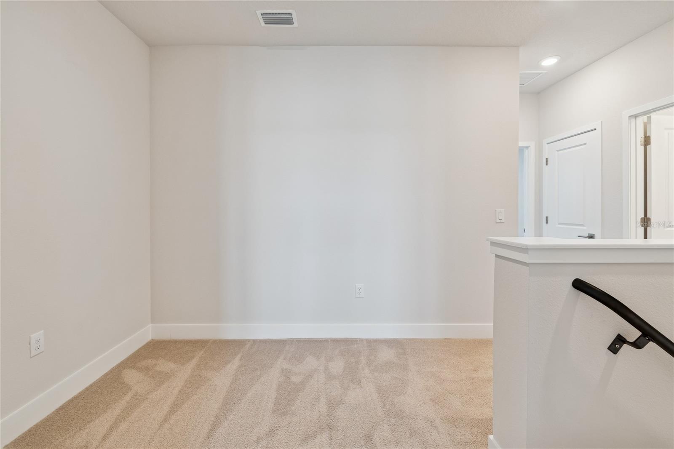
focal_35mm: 15
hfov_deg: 100.4
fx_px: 281
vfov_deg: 77.3
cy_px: 224
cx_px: 337
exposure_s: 1/5
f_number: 7.1
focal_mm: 10
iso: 100
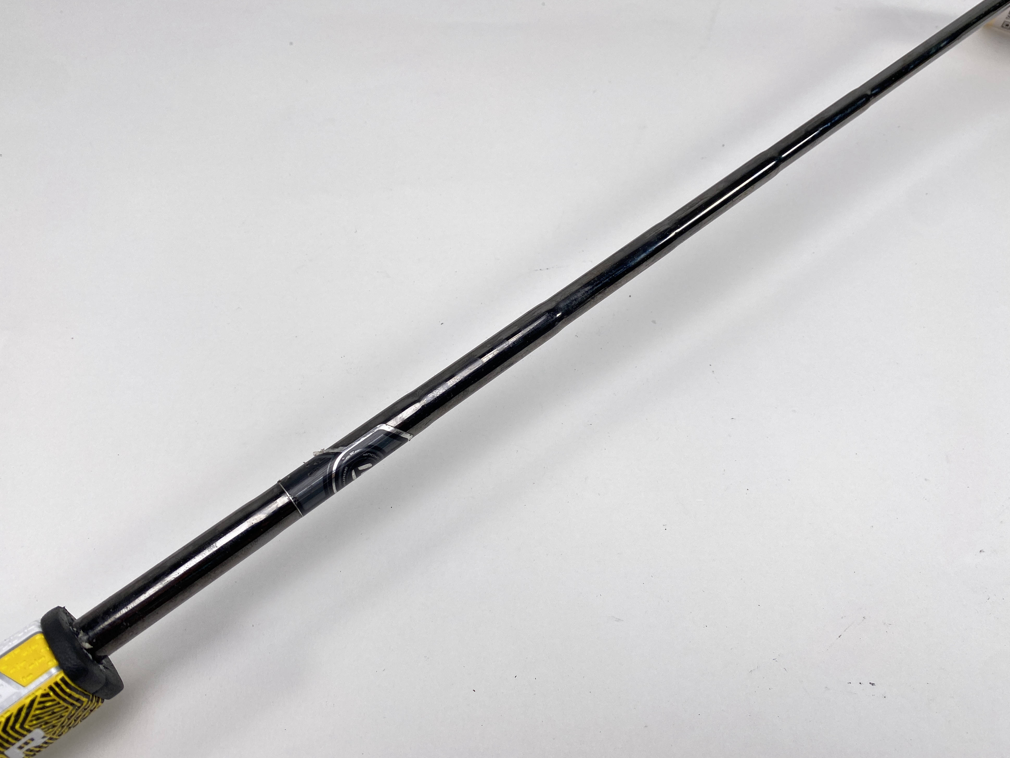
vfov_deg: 51.4
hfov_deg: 65.3
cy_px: 374
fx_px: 788
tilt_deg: -54.4
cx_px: 487
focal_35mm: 27
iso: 32
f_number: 1.8
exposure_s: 1/354
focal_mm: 4.25
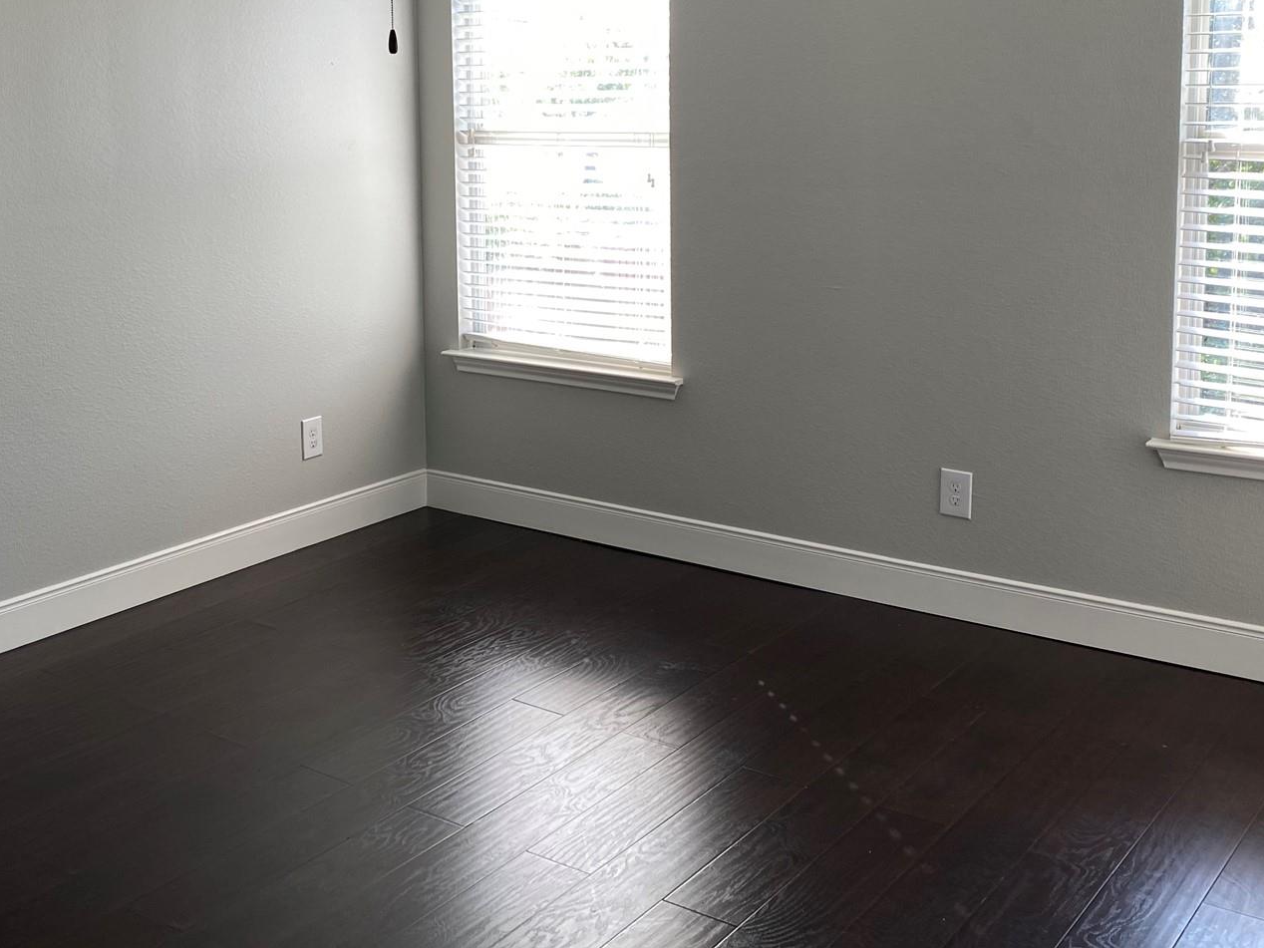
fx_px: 1534
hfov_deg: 44.5
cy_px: 295
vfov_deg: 34.0
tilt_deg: -6.3
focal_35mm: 42
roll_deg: +0.9
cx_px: 491
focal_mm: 4.25
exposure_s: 1/120
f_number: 1.8
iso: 32
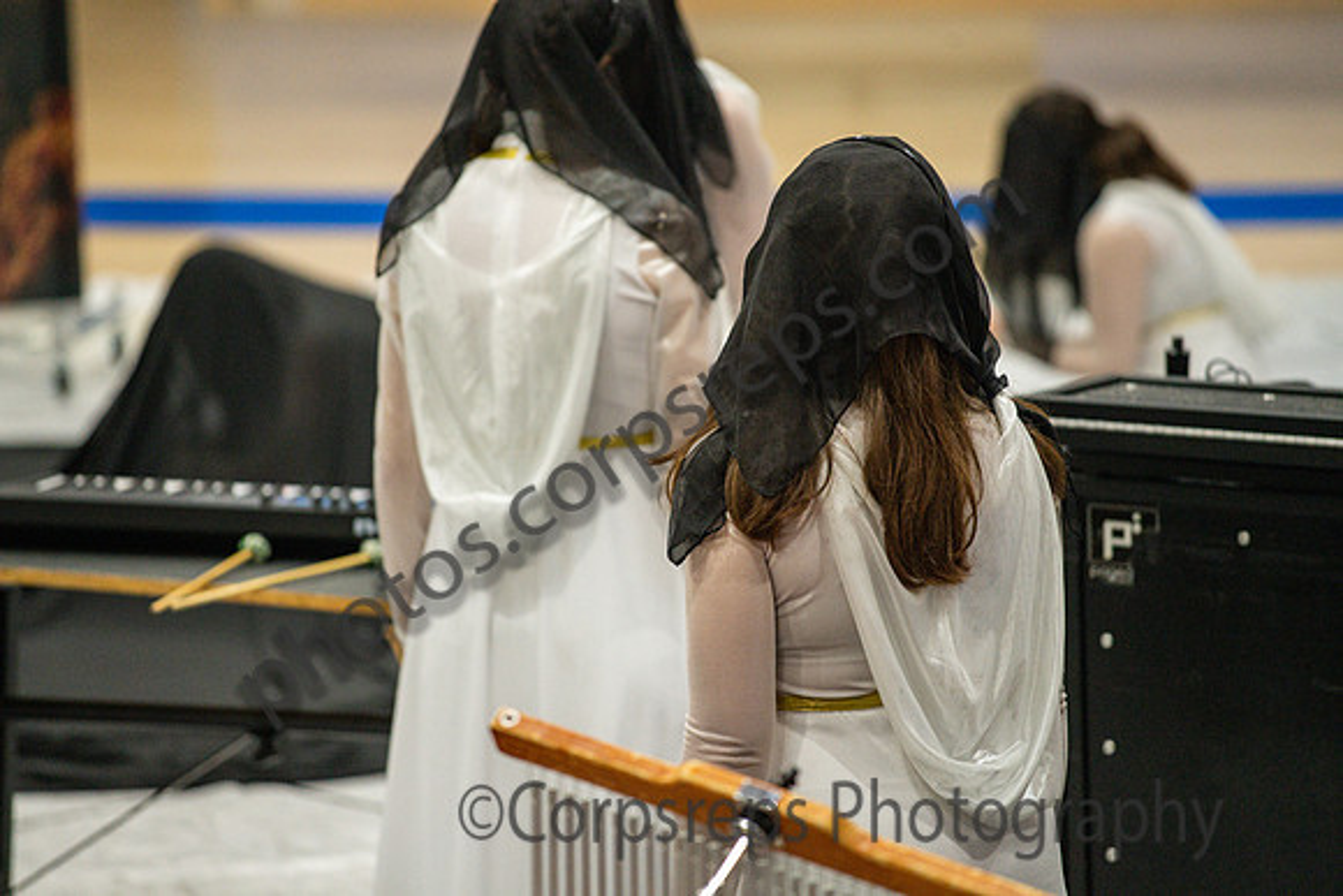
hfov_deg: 10.3
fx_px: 7463
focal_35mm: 200
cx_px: 672
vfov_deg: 6.9
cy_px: 448
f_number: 4
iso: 5600
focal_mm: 200
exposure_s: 1/500
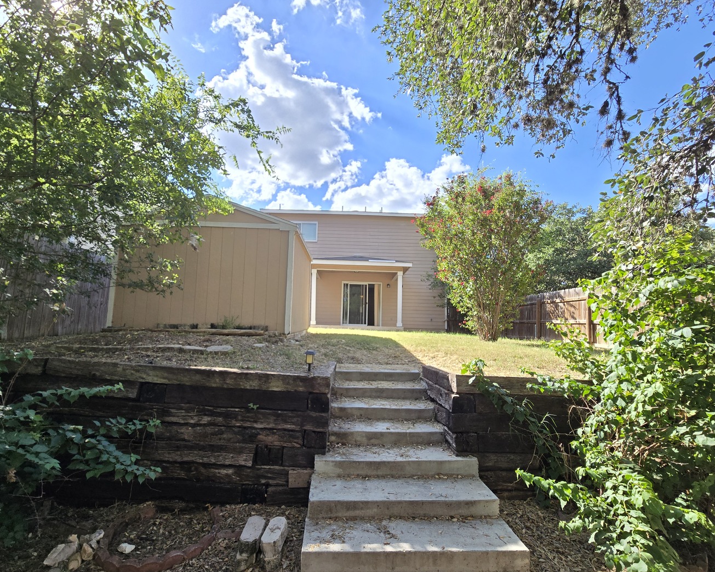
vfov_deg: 88.0
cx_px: 351
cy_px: 293
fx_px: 296
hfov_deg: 100.7
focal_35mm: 14
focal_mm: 2.2
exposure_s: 1/719
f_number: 2.2
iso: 80
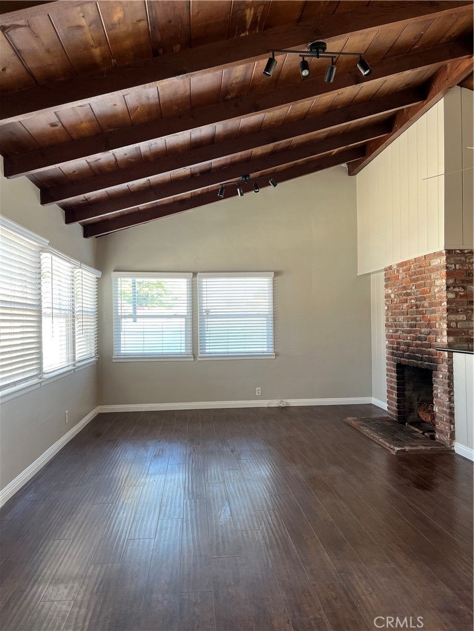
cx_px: 237
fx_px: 475
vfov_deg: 67.3
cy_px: 316
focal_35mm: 26
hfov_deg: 53.1
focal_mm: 5.1
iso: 64
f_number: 1.6
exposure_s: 1/60
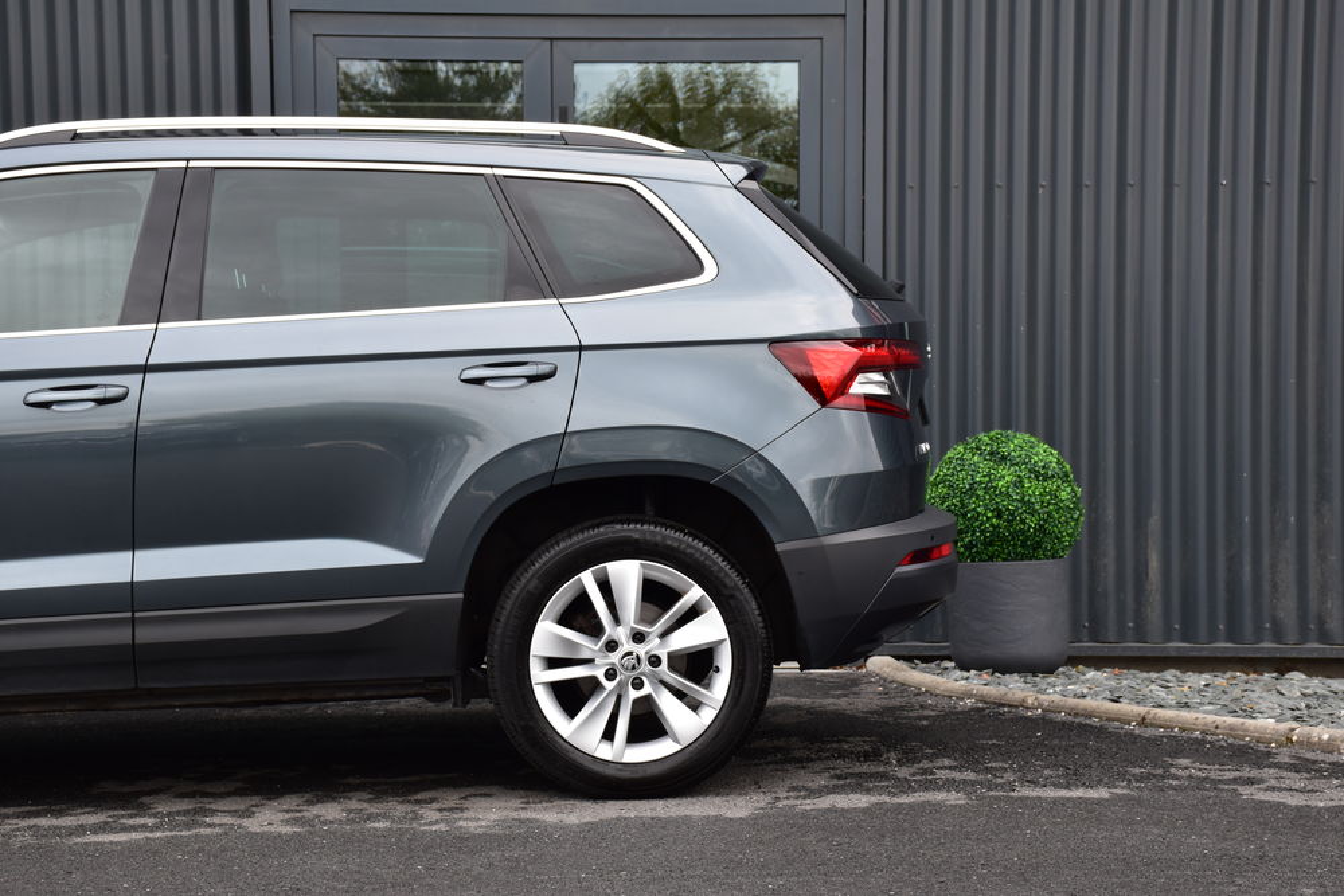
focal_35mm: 75
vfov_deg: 18.2
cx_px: 672
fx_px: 2800
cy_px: 448
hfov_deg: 27.0
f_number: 8
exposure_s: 1/80
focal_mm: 50
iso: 400
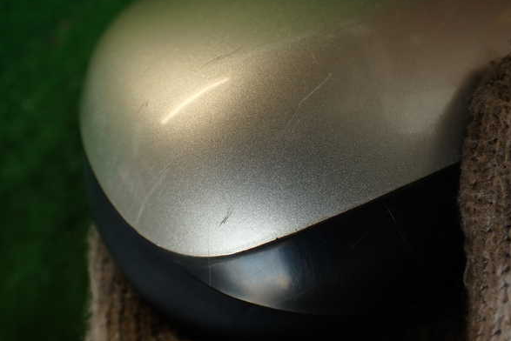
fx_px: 483
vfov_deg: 38.9
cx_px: 260
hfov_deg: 55.8
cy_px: 170
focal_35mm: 34
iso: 100
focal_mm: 5.79
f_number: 2.4
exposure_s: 1/100
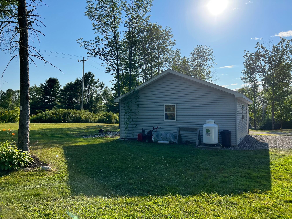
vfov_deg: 53.1
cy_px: 110
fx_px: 219
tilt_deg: +0.9
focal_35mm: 26
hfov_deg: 67.3
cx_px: 146
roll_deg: +0.6
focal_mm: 5.7
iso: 50
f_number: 1.5
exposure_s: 1/5587
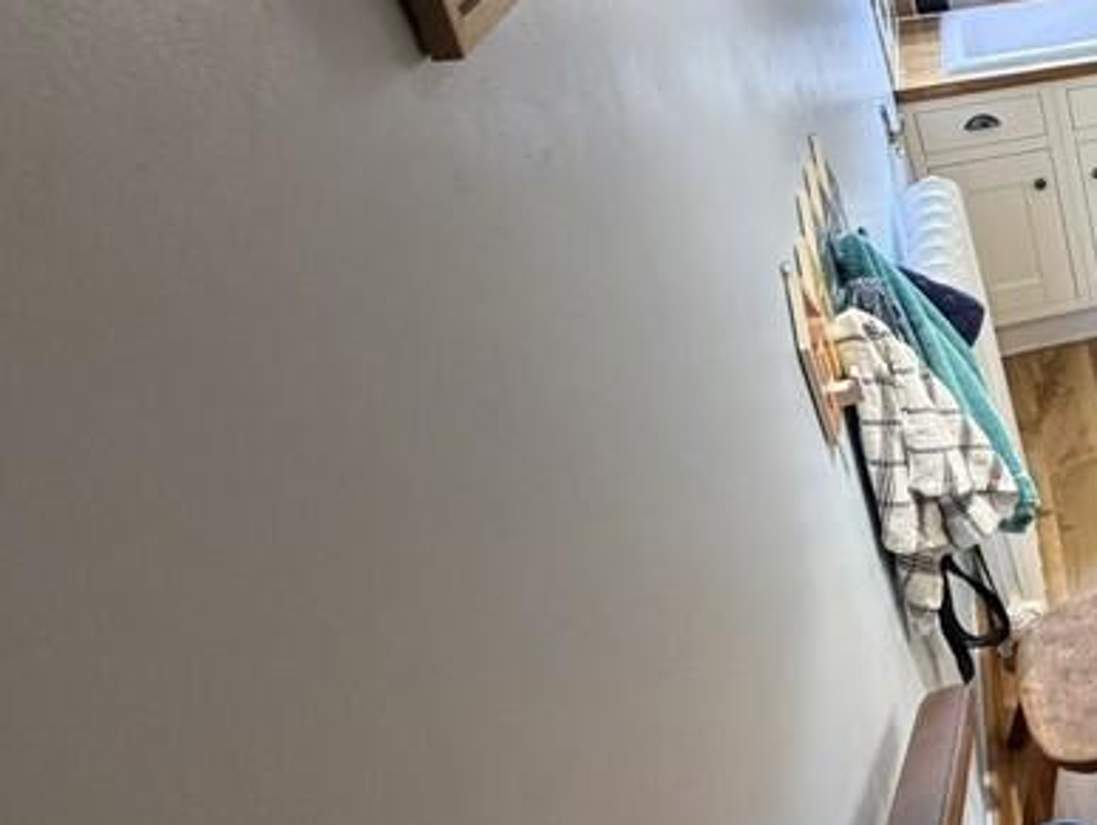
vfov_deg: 37.9
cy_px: 227
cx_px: 1383
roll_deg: +2.5
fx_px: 1174
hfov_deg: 36.0
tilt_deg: -29.3
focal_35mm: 37
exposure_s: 1/118
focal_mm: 2.22
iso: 320
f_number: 2.2
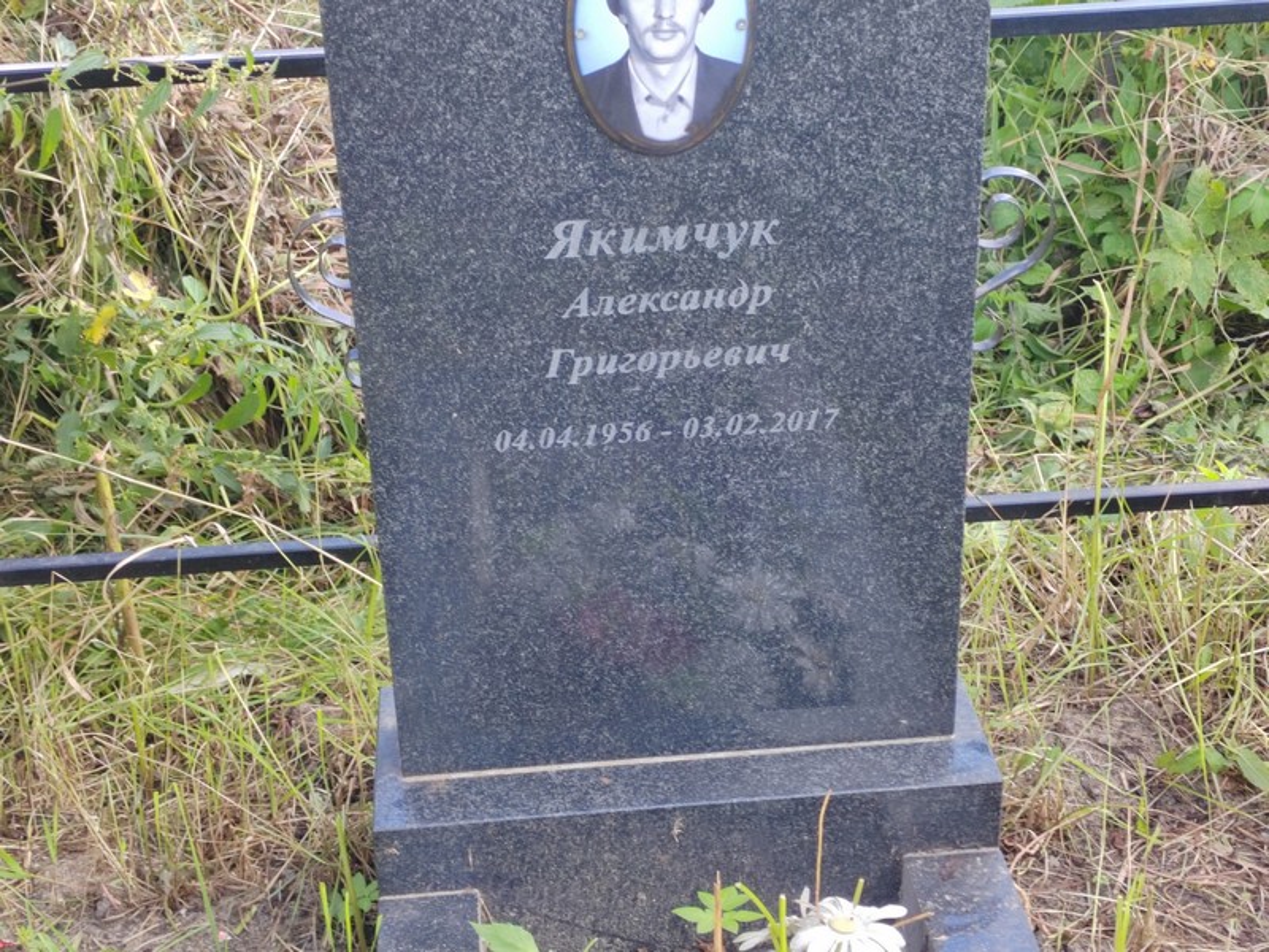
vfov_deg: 26.1
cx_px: 634
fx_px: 2053
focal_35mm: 56
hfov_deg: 34.3
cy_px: 476
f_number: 1.9
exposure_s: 1/120
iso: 100
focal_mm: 5.52
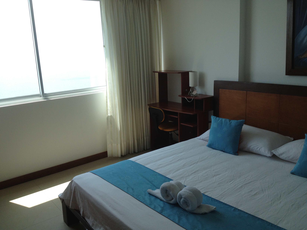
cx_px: 154
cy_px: 115
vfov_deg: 40.7
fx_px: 310
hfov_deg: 52.6
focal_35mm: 35
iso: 64
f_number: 2.4
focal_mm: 4.28
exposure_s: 1/472
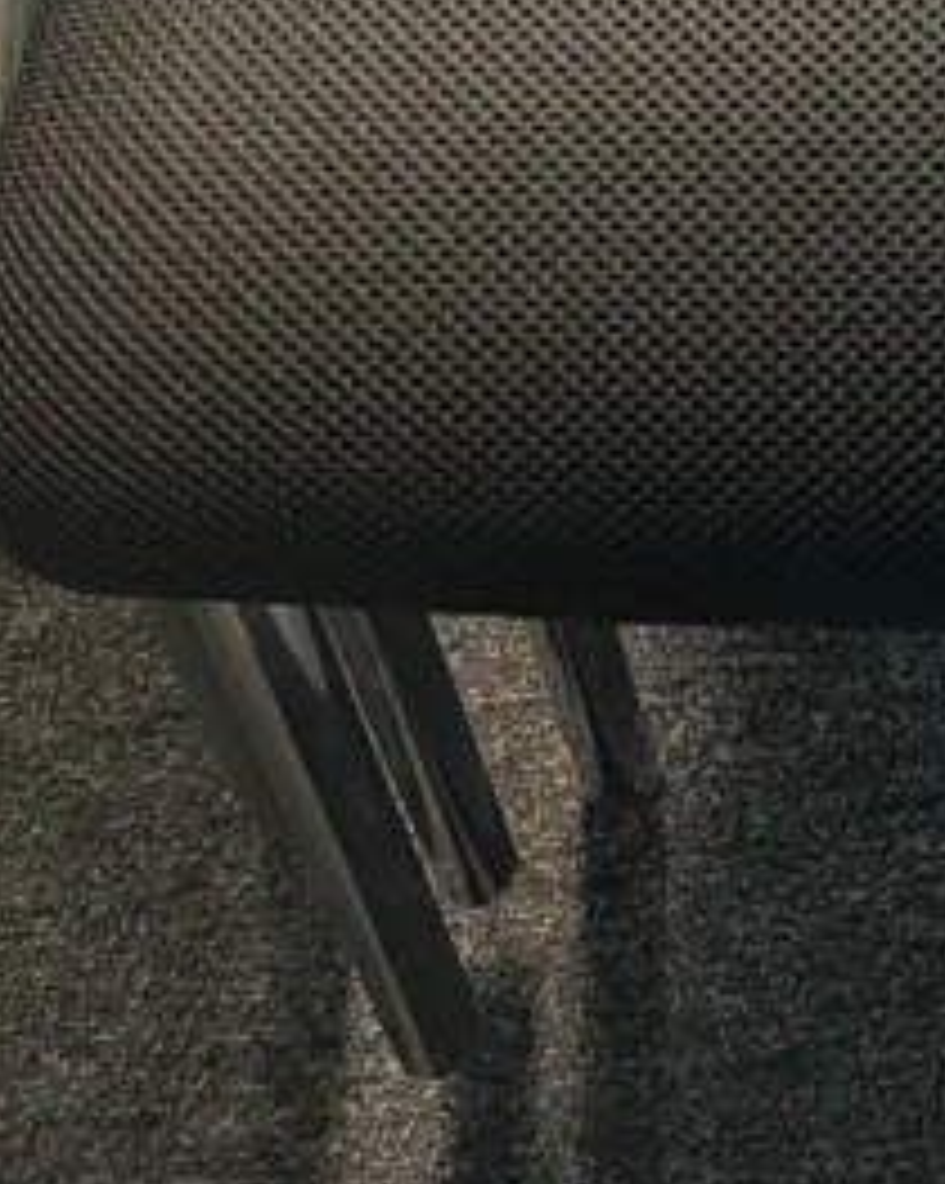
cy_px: -871
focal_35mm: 95
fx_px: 3325
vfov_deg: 17.0
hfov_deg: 15.3
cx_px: 1282
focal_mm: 4.53
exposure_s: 1/25
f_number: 1.7
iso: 63
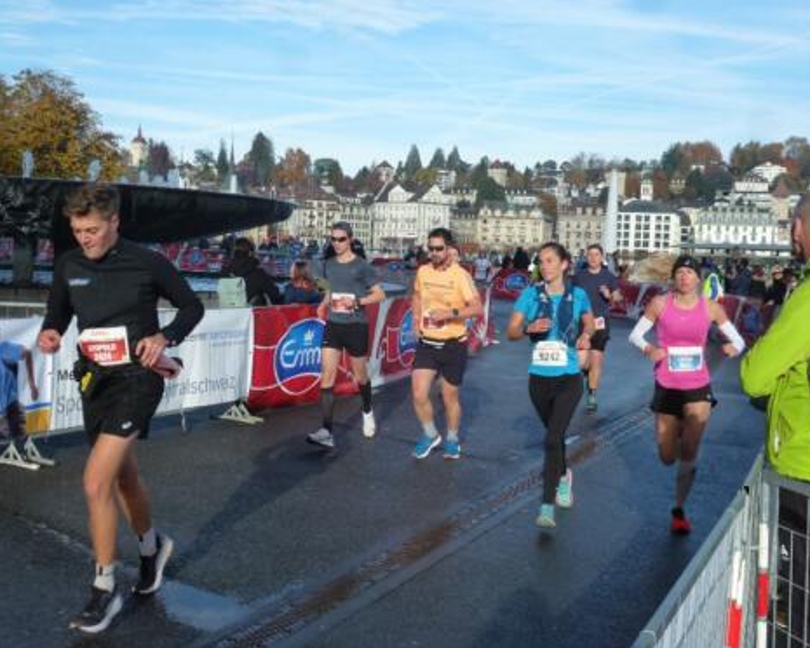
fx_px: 1031
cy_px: 325
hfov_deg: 42.9
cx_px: 406
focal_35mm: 43
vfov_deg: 34.9
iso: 160
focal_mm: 7.4
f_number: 3.9
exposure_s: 1/640
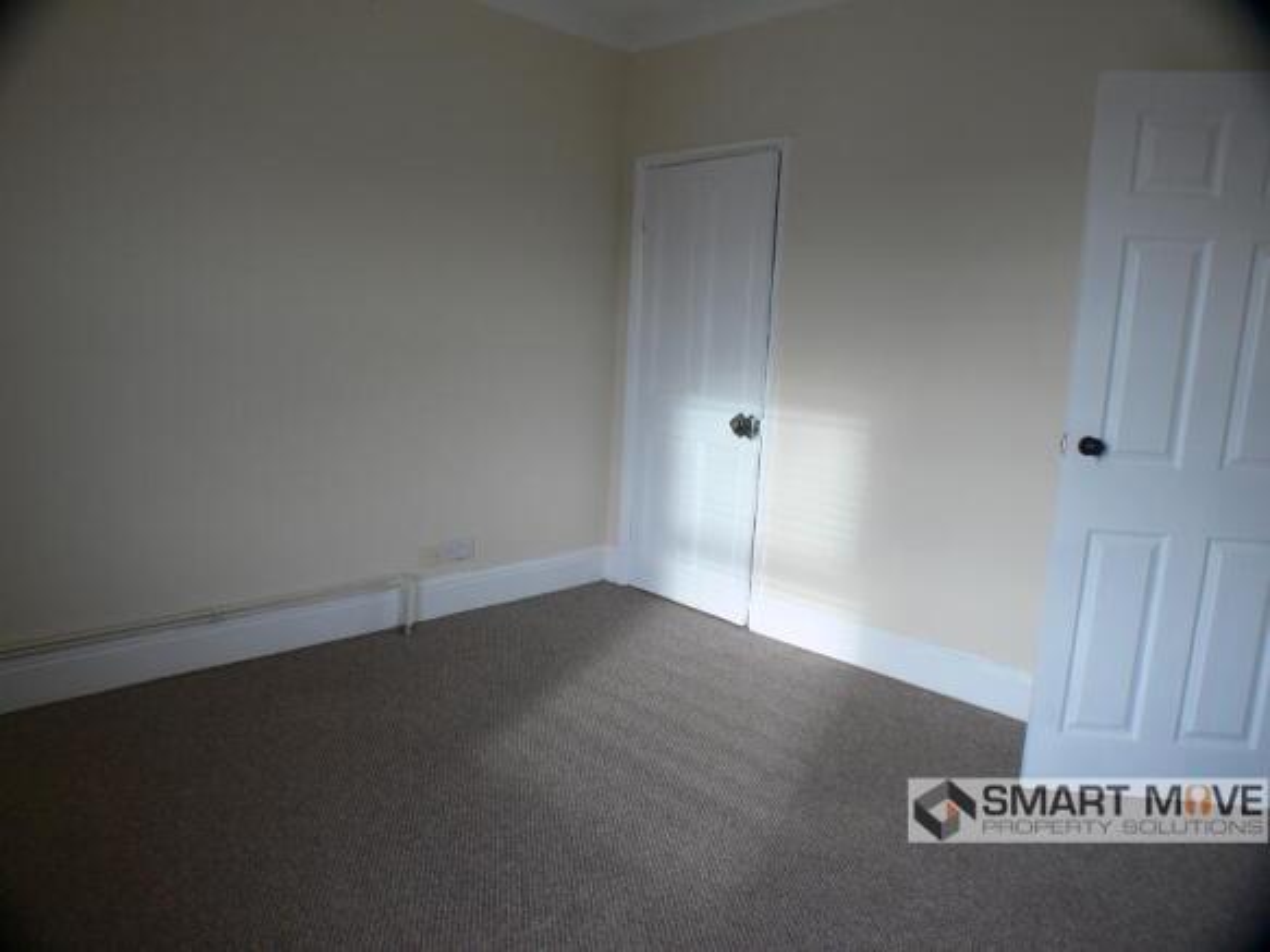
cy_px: 476
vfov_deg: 40.7
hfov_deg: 52.6
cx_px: 635
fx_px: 1284
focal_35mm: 35
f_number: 2.8
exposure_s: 1/50
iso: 80
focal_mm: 7.5
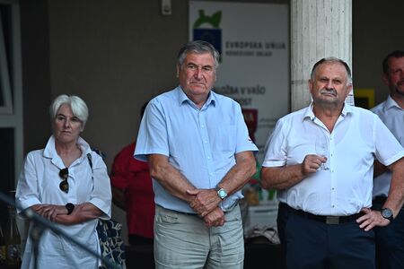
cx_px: 202
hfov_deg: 10.8
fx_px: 2132
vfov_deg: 7.2
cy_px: 134
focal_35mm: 190
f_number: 3.5
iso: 1000
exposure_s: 1/640
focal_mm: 190
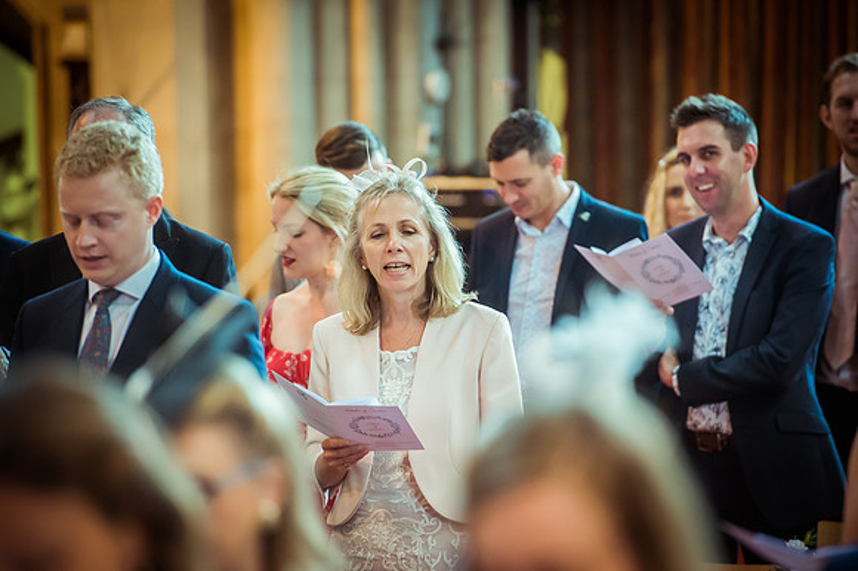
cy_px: 286
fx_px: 4764
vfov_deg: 6.9
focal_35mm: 200
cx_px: 429
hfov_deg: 10.3
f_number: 3.5
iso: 4000
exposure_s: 1/200
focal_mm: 200
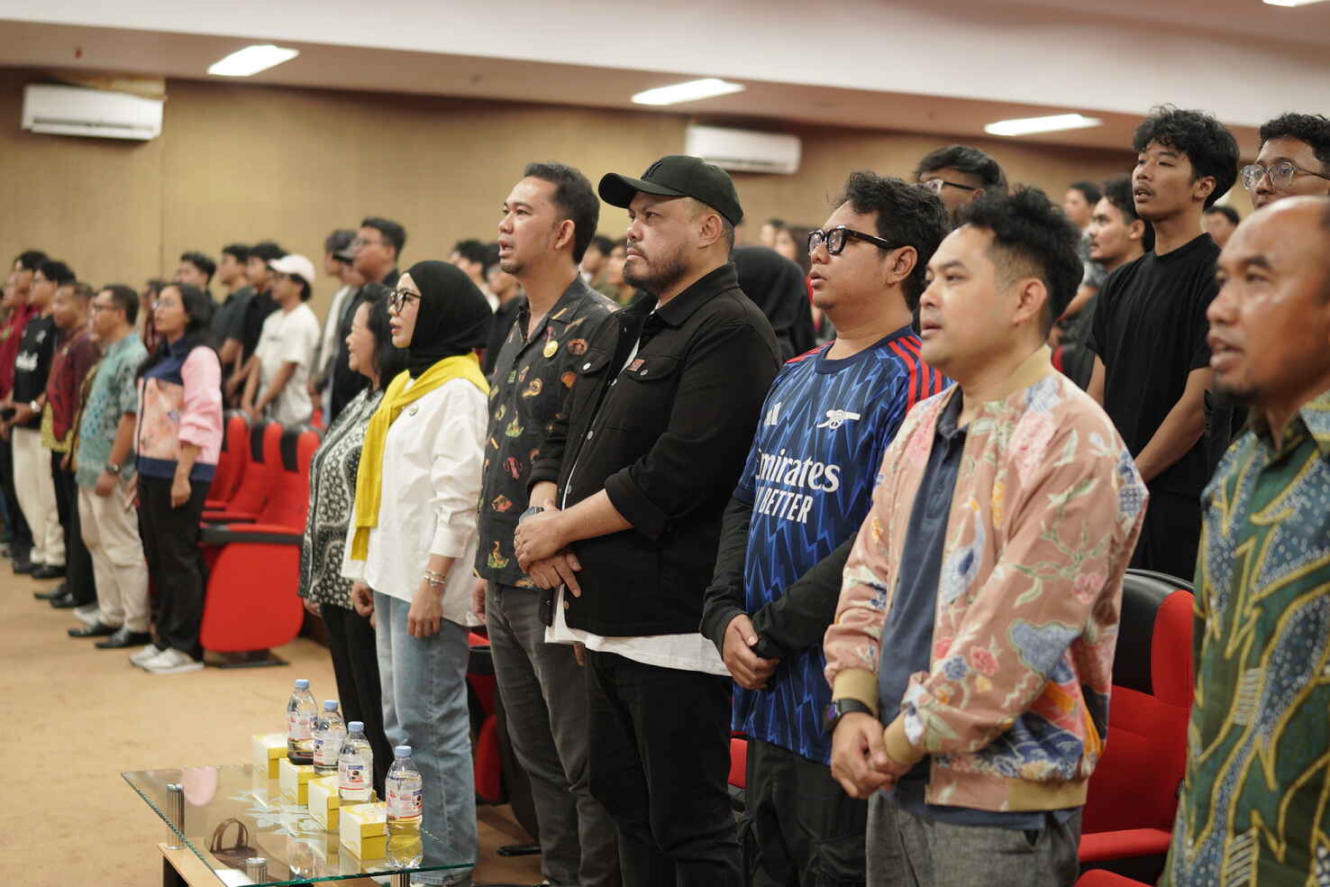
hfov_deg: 38.2
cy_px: 444
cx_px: 665
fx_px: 1921
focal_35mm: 52
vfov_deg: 26.0
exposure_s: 1/100
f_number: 1.4
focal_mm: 35
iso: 500
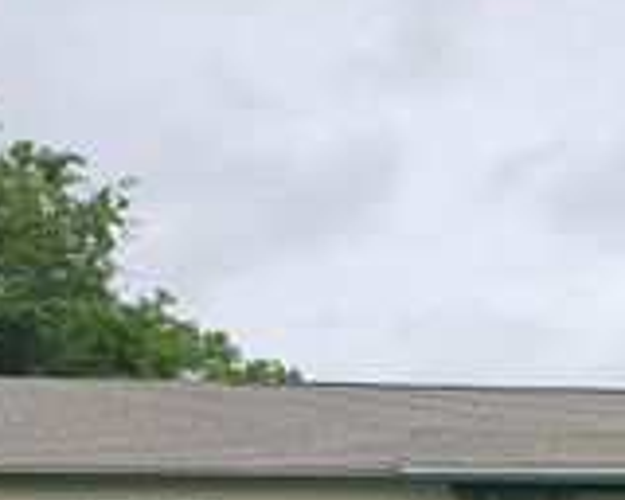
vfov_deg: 20.3
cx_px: 574
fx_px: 1295
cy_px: 623
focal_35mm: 70
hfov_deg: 26.2
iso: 10
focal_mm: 6.3
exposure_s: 1/1235
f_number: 1.7
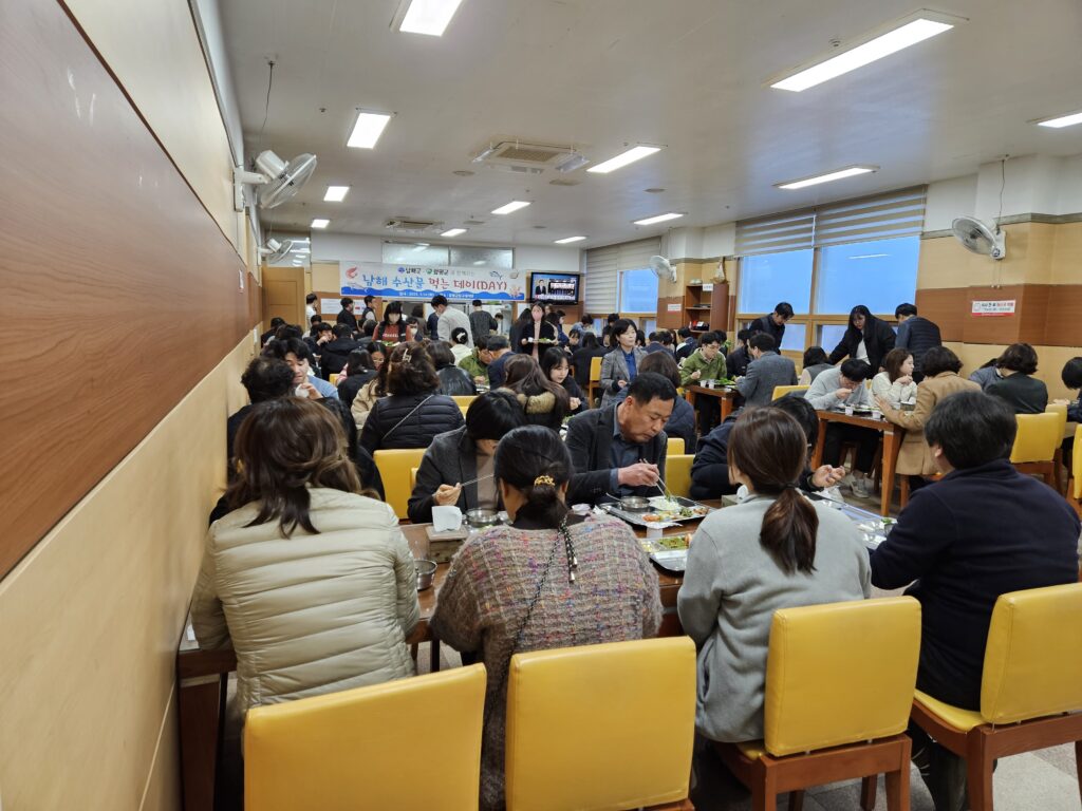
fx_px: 719
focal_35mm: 23
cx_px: 541
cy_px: 406
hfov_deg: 73.9
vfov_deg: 58.9
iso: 320
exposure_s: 1/120
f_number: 1.8
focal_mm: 5.4
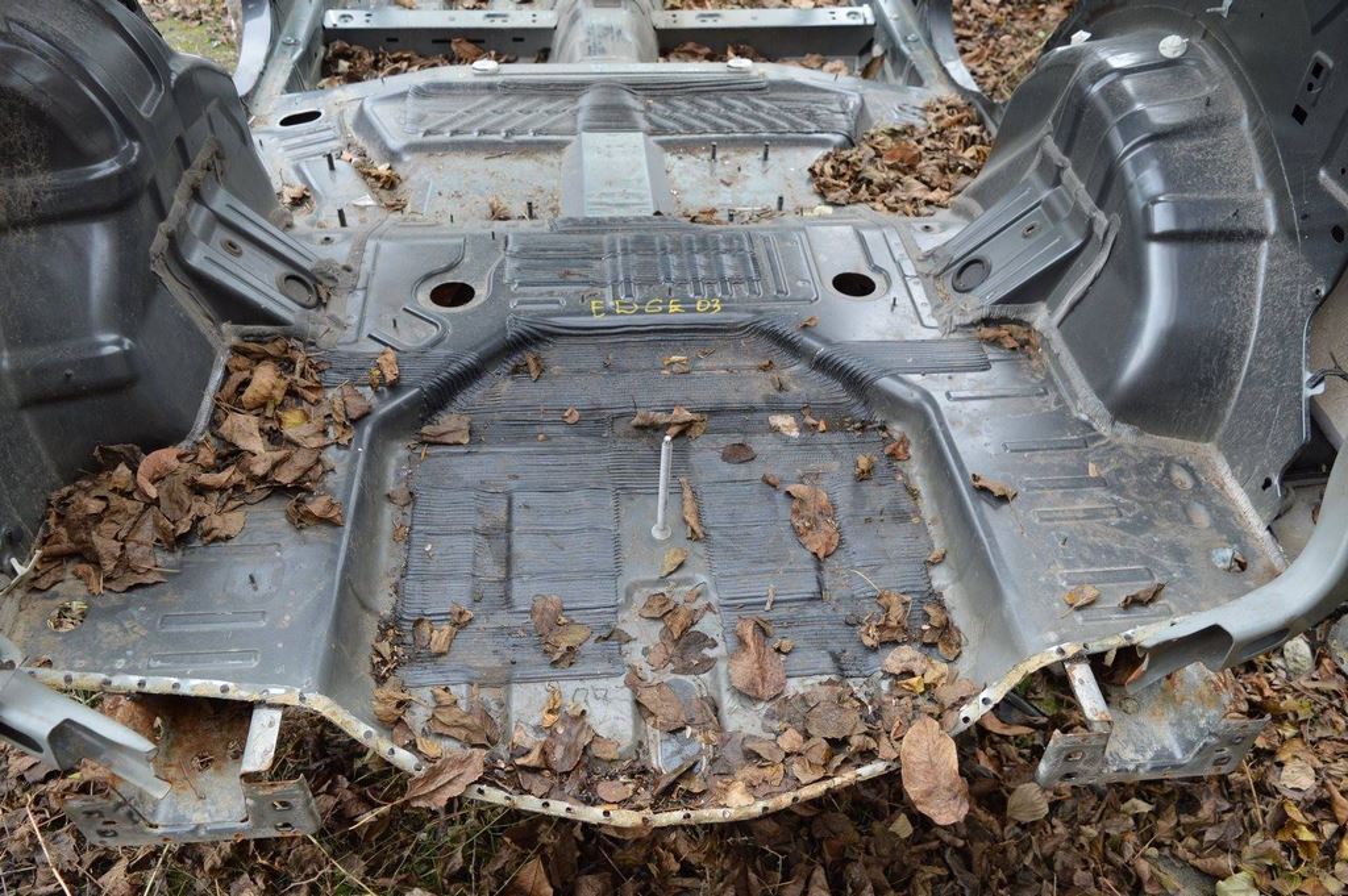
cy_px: 448
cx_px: 674
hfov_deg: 62.0
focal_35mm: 30
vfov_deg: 43.5
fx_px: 1122
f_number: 4.5
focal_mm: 20
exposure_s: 1/80
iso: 400
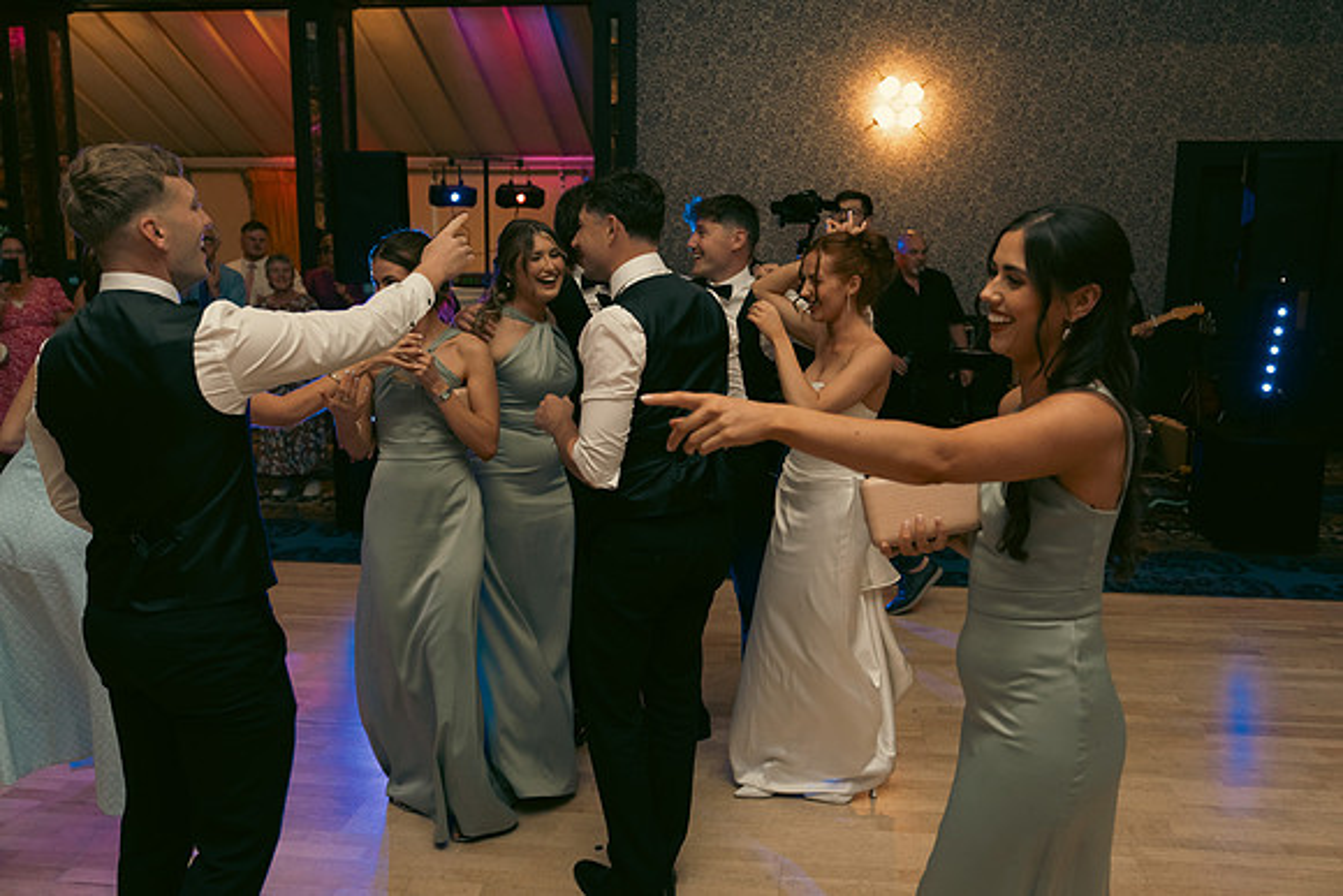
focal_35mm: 31
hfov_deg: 60.3
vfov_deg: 42.3
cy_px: 448
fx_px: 1157
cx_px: 672
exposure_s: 1/200
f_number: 3.5
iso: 2500
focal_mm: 31
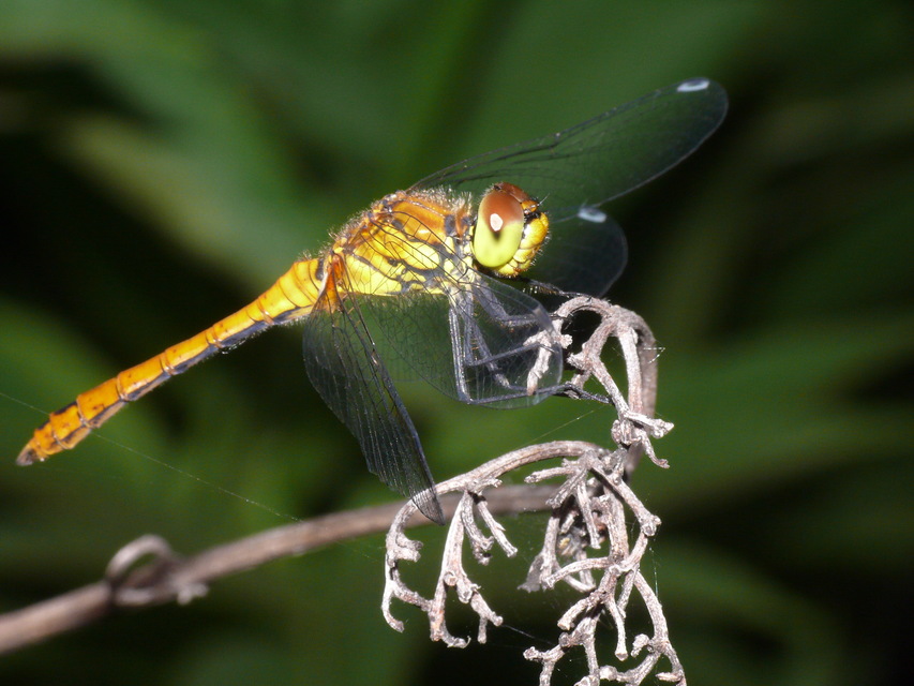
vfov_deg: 10.4
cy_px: 343
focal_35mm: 142
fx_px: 3750
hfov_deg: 13.9
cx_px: 457
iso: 200
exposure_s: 1/640
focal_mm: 30.1
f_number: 11
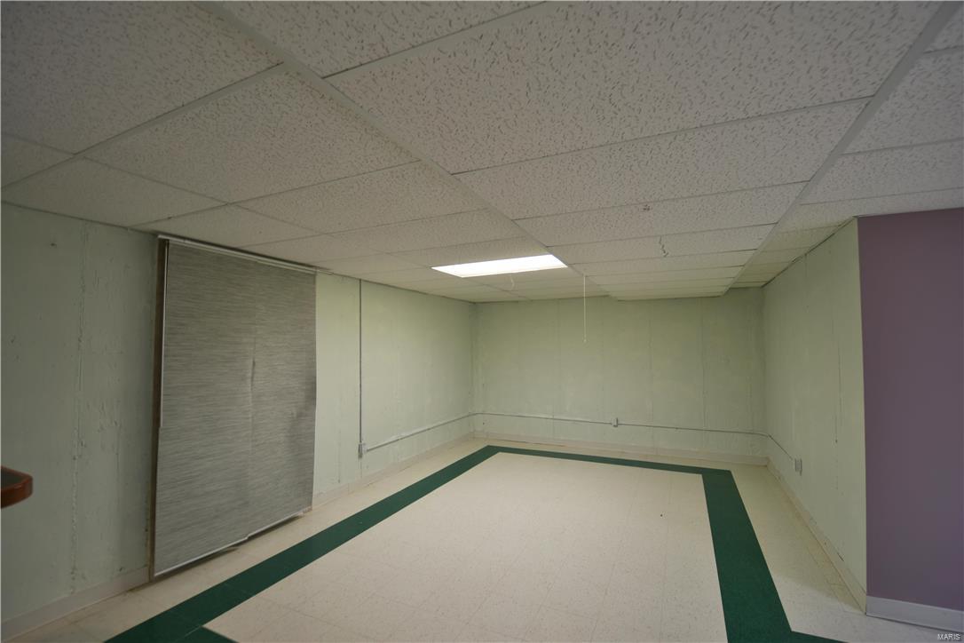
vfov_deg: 77.3
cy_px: 322
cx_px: 482
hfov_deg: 100.4
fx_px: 402
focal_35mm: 15
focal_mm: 10
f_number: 3.5
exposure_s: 1/8
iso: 100
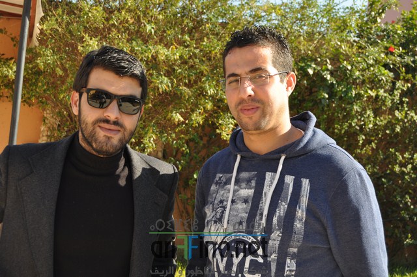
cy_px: 138
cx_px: 208
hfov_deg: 35.1
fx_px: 659
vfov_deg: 23.7
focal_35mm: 57
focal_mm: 38
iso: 200
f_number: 7.1
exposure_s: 1/200
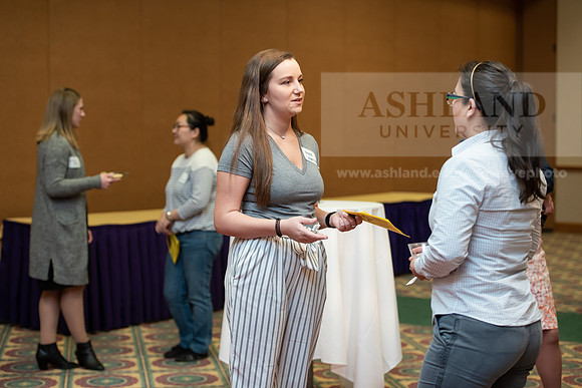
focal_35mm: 70
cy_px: 194
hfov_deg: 28.8
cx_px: 291
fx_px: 1132
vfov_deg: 19.5
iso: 1250
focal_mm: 70
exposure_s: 1/200
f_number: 3.2
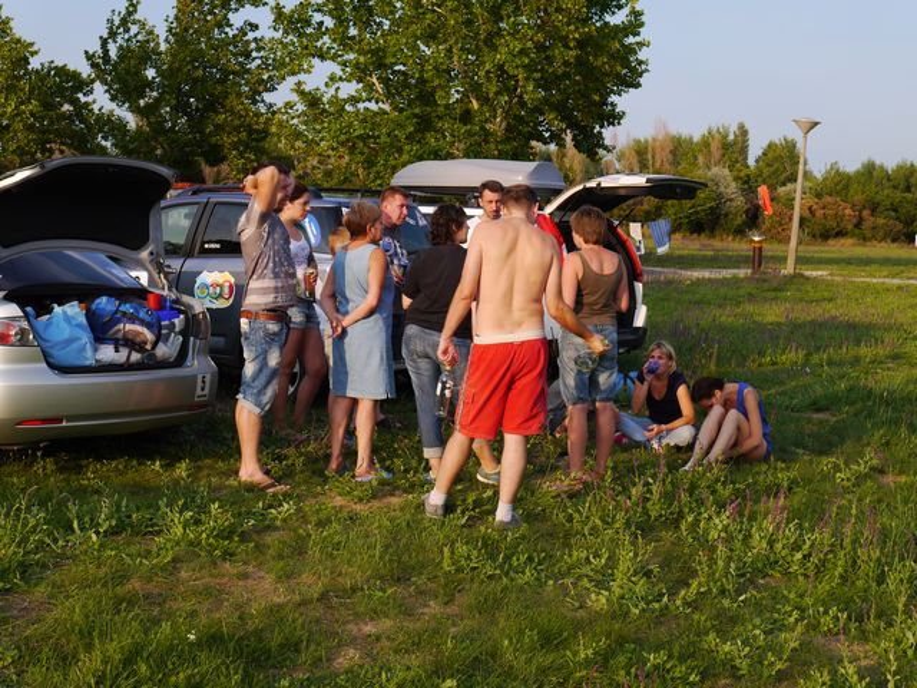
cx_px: 458
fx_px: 1536
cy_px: 344
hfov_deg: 33.2
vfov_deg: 25.2
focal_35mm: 58
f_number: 8
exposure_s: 1/200
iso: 160
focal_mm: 29
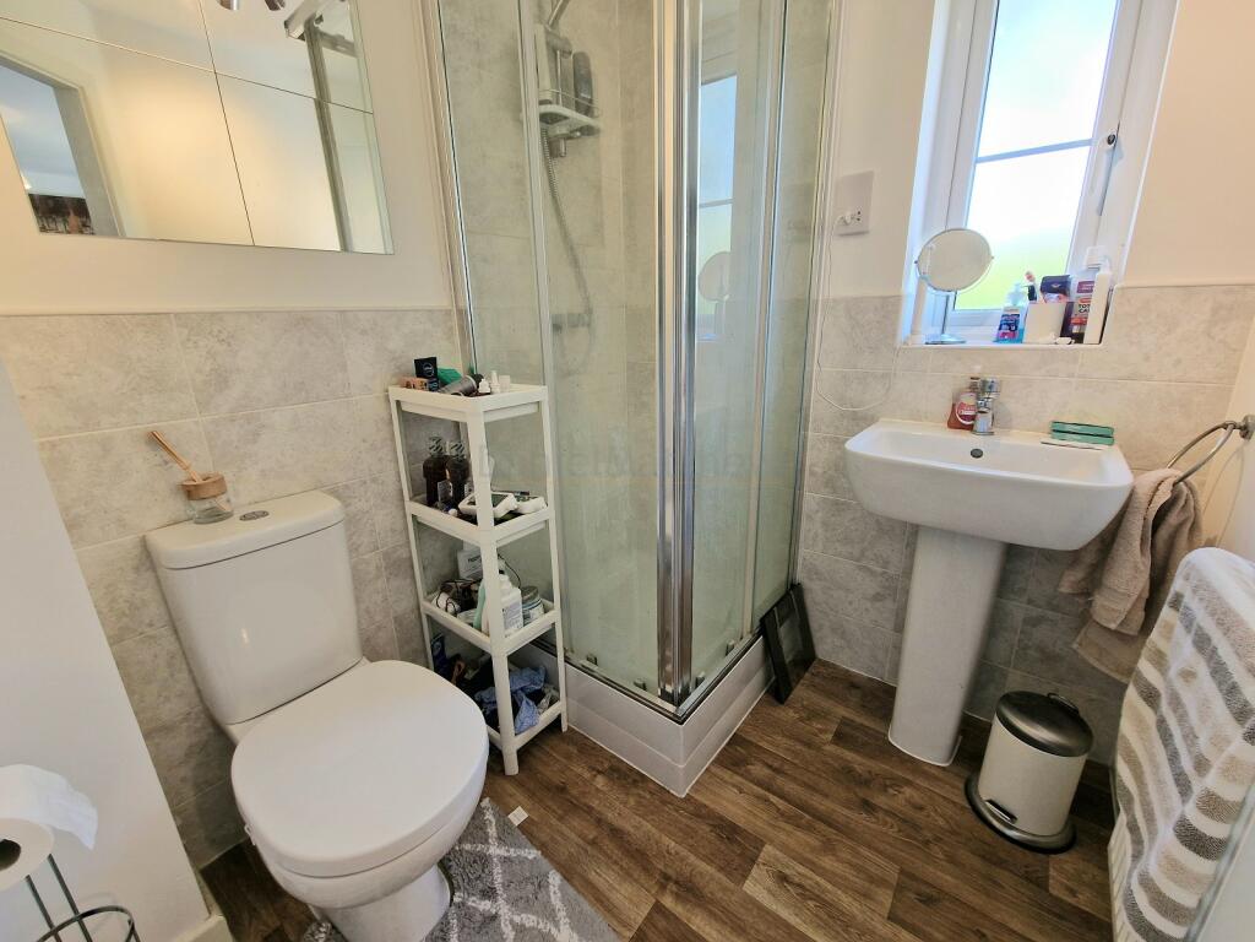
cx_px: 628
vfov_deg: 89.9
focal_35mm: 13
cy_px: 471
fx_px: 471
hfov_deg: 106.2
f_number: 2.2
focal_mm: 2.2
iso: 100
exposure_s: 1/50
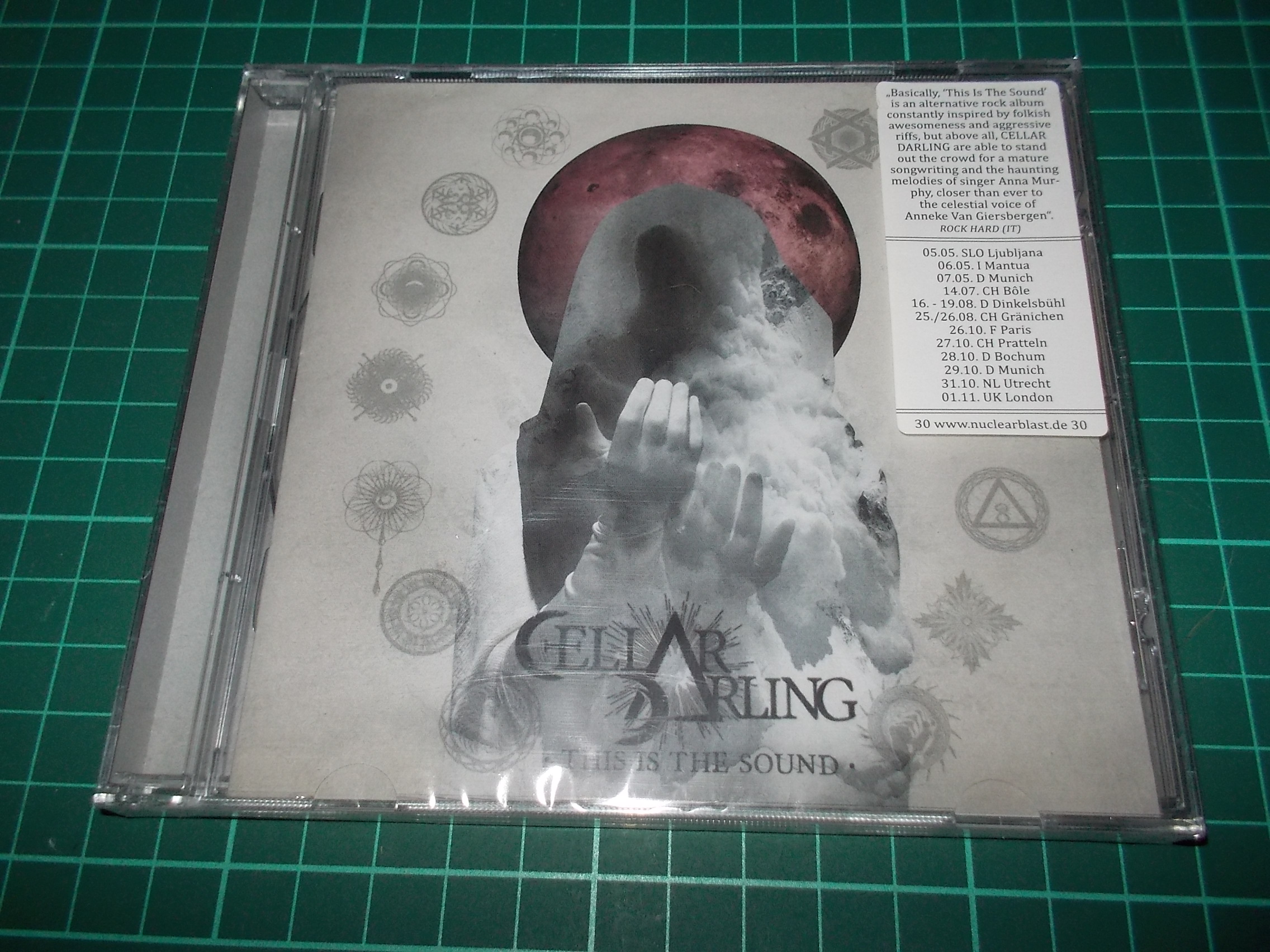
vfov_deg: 48.2
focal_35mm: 29
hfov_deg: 61.7
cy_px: 476
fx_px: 1064
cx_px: 635
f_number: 3.3
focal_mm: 4.1
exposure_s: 1/30
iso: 200
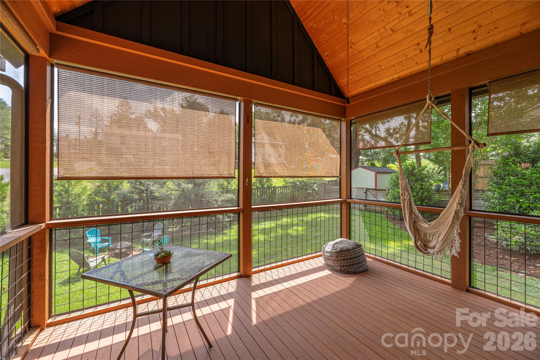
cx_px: 270
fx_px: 210
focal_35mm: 14
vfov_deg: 81.2
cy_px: 180
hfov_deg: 104.2
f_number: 8
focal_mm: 14
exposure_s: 1/500
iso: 320
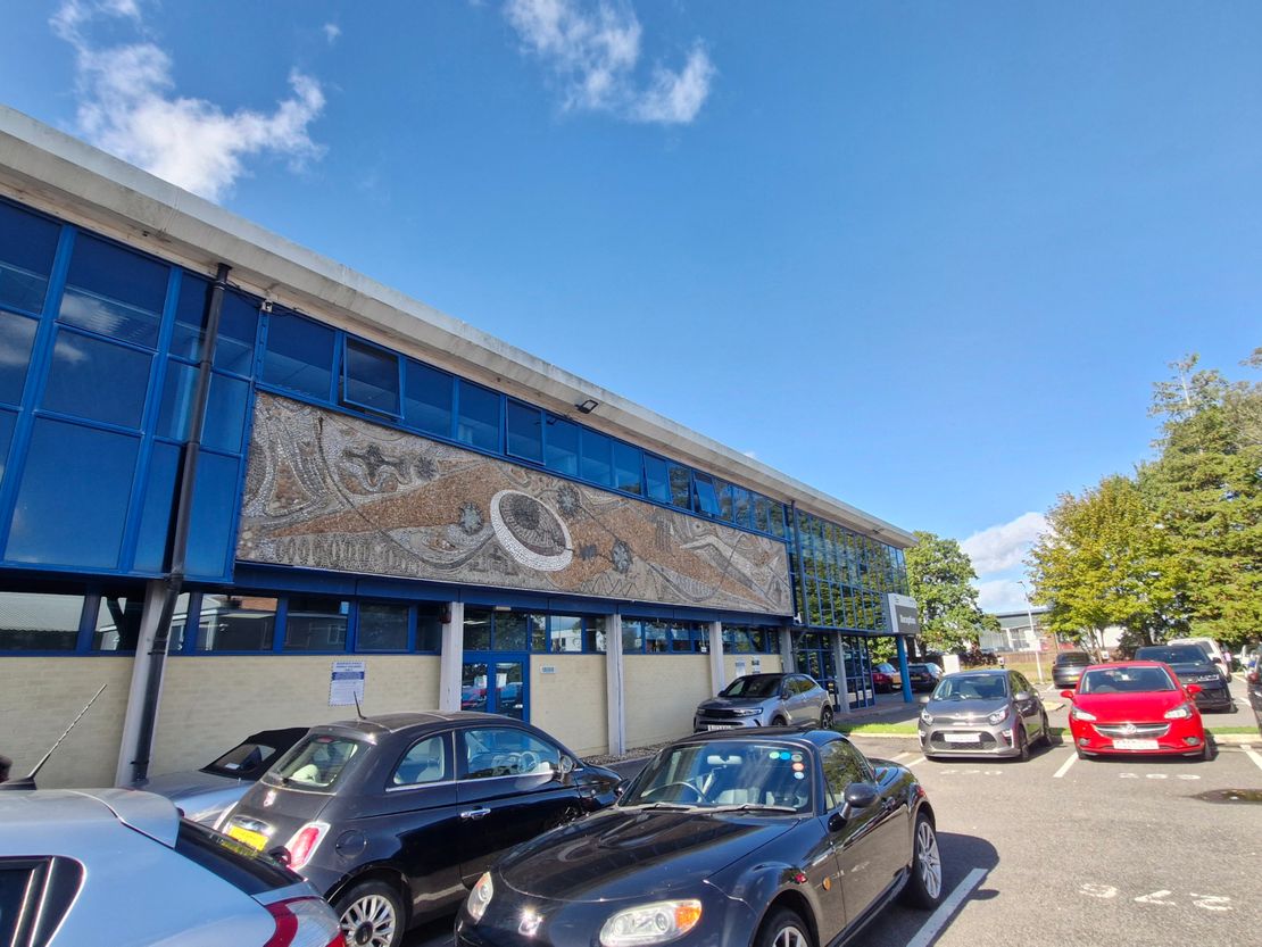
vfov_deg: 89.9
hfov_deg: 106.2
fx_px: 474
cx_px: 631
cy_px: 474
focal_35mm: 13
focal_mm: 1.74
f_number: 2.2
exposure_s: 1/520
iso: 50
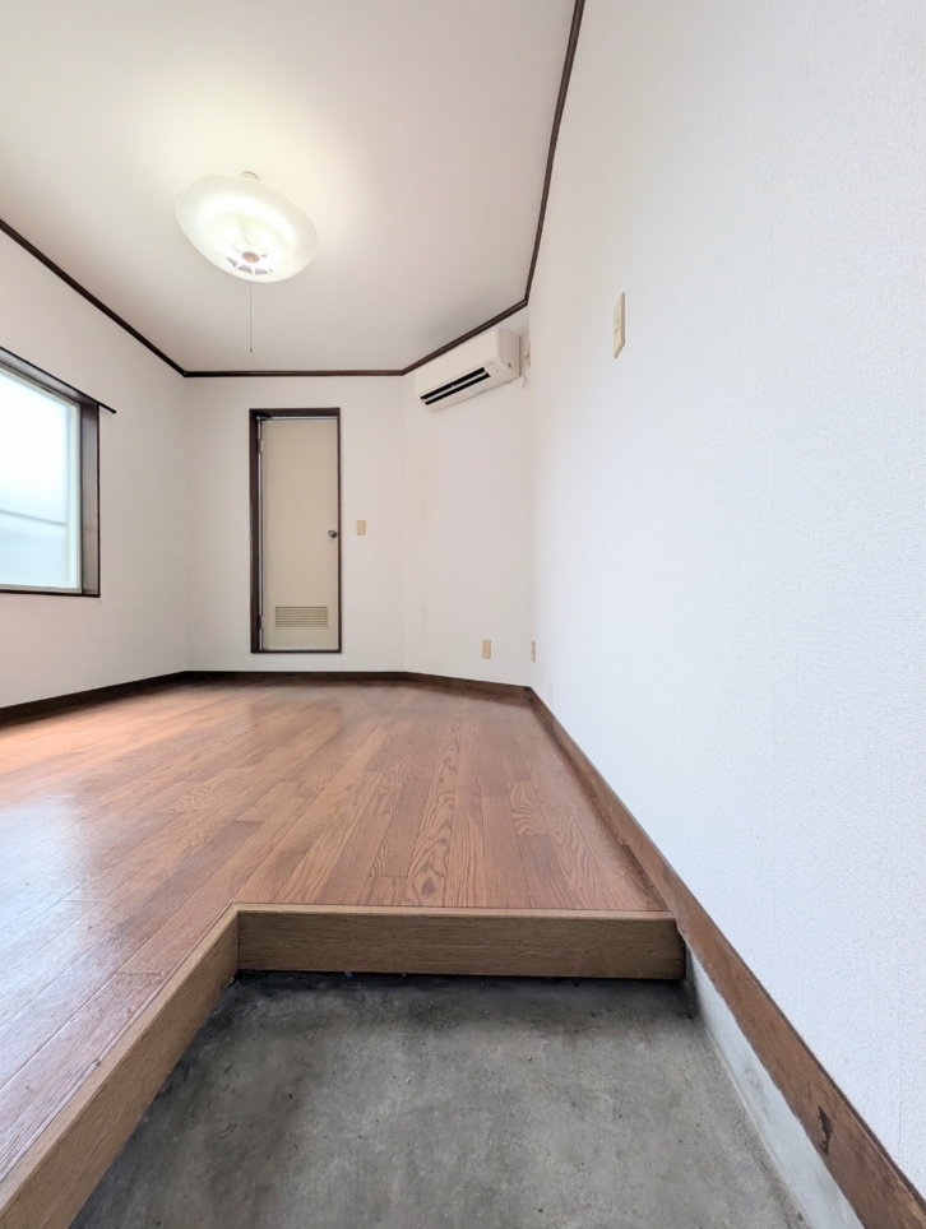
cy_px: 614
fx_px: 462
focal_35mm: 13
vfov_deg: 106.1
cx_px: 463
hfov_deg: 90.1
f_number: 2.2
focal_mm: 1.95
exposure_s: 1/135
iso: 40
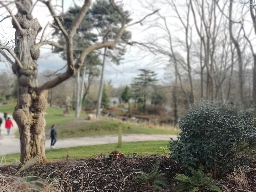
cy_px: 96
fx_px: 192
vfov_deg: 53.1
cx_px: 128
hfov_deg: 67.3
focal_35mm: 26
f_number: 4
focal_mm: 3.46
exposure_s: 1/254
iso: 50
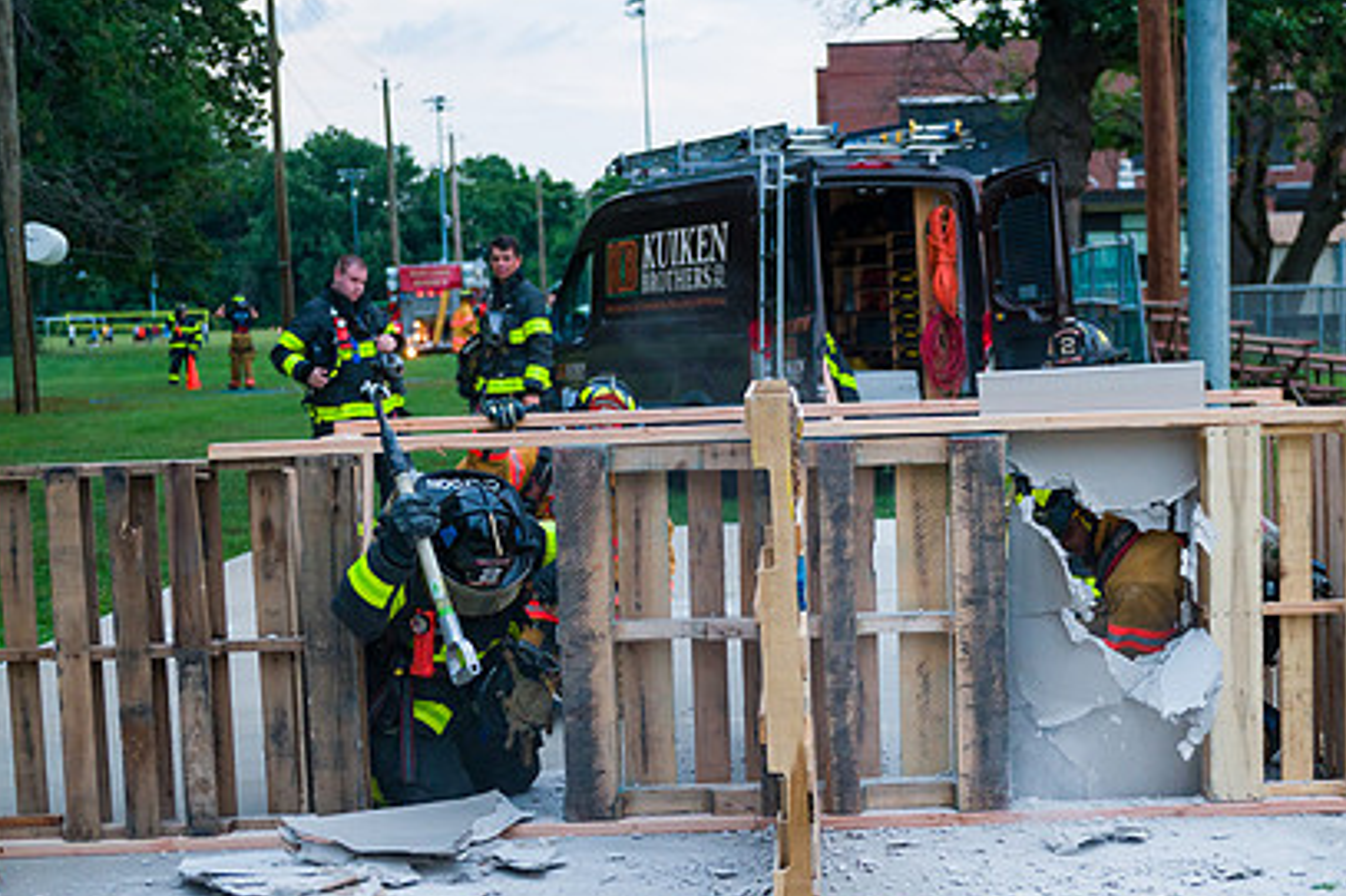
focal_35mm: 57
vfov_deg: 23.6
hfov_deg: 34.9
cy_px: 631
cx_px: 810
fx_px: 2130
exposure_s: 1/200
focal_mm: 40
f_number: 3.2
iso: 1600
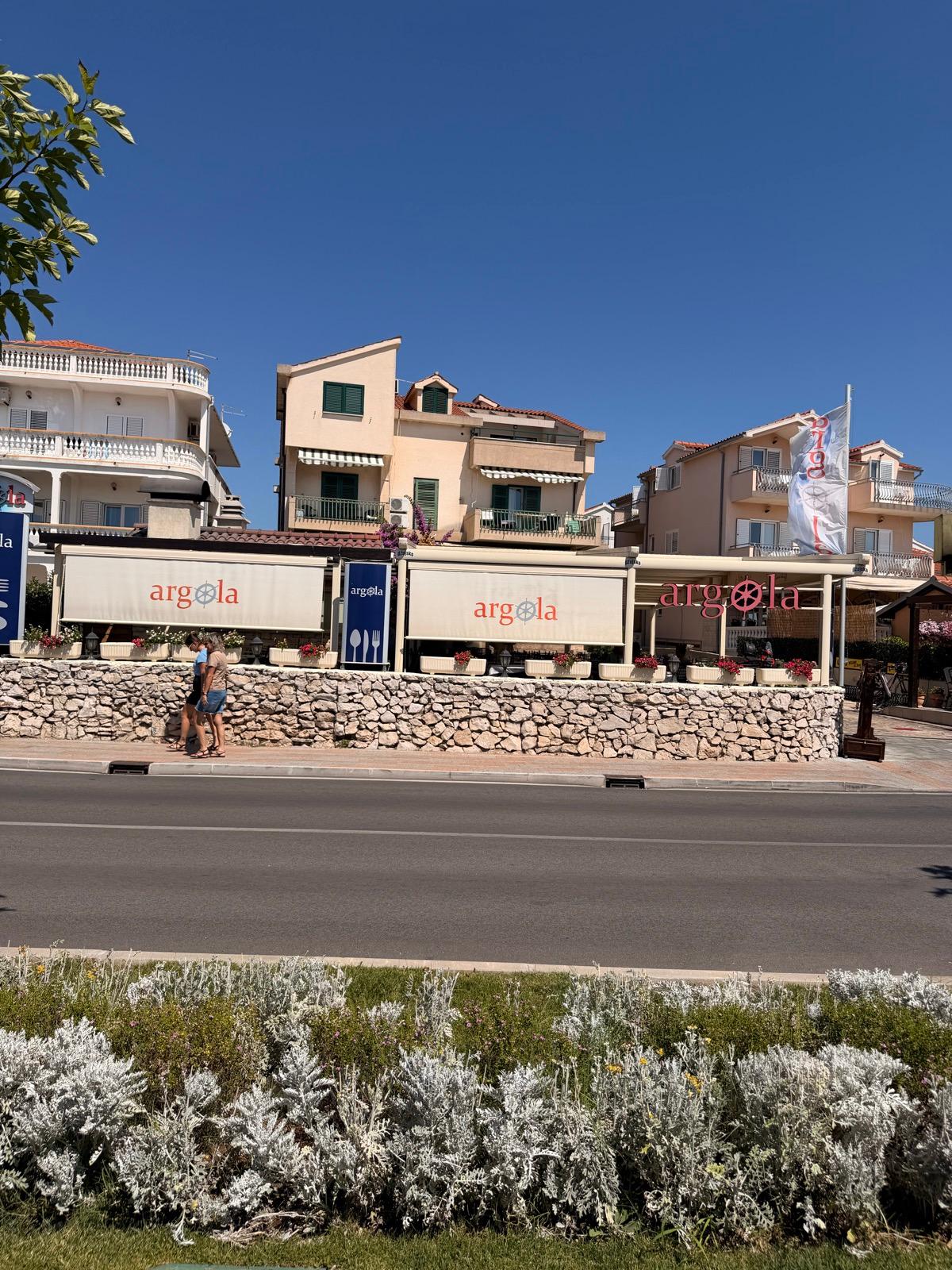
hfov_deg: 56.8
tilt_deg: +1.9
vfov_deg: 71.6
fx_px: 880
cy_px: 635
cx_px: 476
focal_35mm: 24
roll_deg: -1.5
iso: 80
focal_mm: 6.76
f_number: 1.78
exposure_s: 1/8130
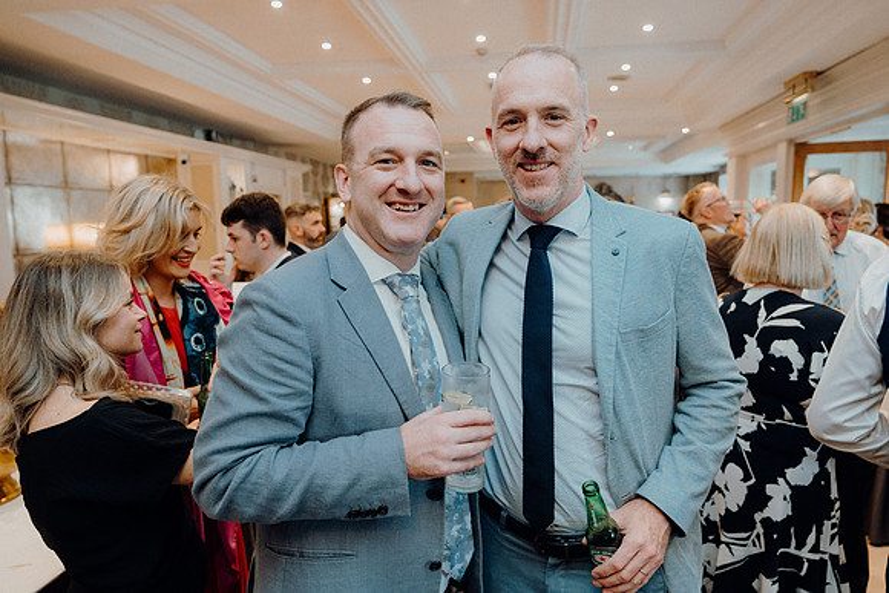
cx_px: 444
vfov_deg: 53.2
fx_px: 593
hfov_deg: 73.7
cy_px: 296
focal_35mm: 24
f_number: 3.5
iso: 2500
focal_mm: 24
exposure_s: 1/160
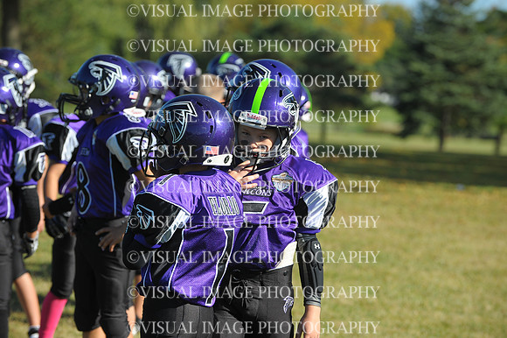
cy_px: 169
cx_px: 254
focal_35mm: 200
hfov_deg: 10.3
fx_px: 2815
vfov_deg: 6.9
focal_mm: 200
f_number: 6.3
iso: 400
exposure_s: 1/1000
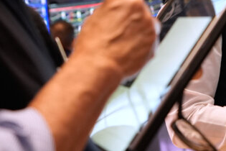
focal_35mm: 120
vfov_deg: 11.2
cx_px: 244
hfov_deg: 16.6
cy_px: -31
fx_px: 753
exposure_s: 1/90
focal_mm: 35
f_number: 2.8
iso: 1600
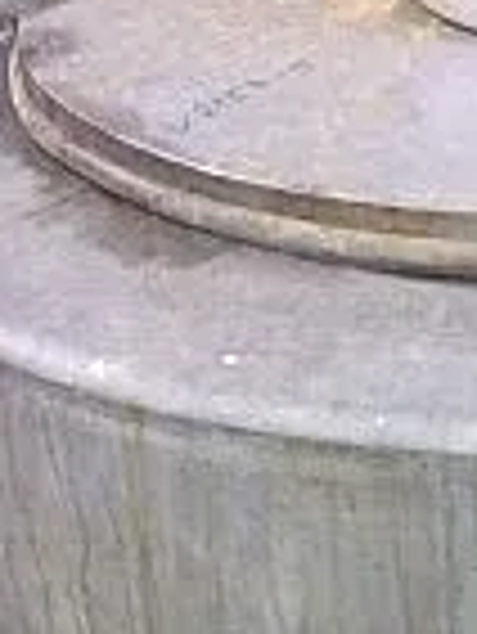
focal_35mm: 127
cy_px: 616
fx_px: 2330
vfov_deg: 15.3
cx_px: 644
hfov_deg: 11.4
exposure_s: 1/15
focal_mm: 4.9
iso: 800
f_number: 3.3
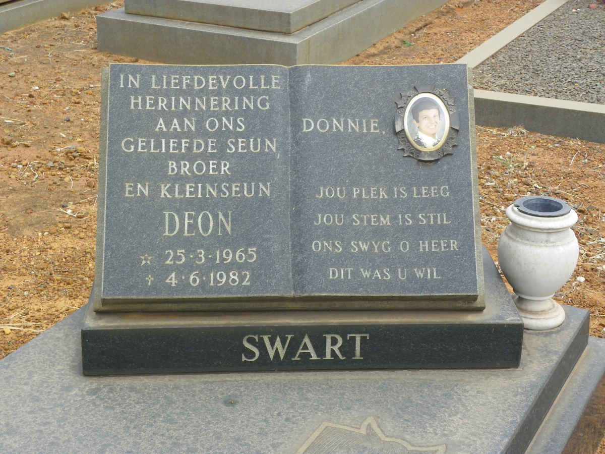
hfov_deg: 28.6
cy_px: 227
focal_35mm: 68
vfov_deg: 21.6
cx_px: 302
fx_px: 1188
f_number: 4.5
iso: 64
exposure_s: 1/160
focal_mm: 12.1
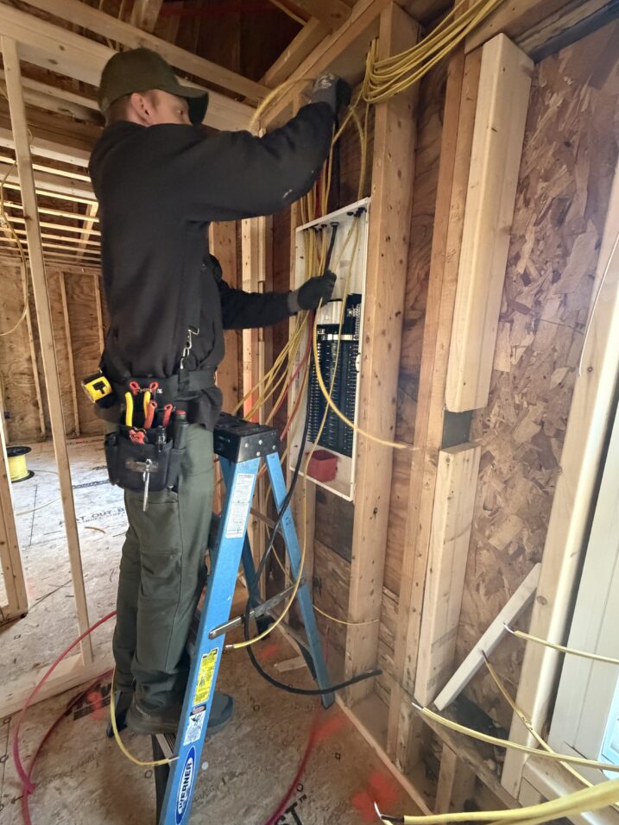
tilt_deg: -12.1
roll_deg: -1.8
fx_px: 358
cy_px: 420
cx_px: 290
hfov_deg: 81.7
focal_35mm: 15
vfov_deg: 98.2
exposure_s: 1/60
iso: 1250
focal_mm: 2.22
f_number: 2.2
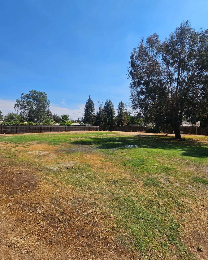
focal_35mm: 14
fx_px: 108
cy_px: 119
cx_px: 103
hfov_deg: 88.0
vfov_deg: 100.5
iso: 50
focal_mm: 2.2
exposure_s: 1/2993
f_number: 2.2
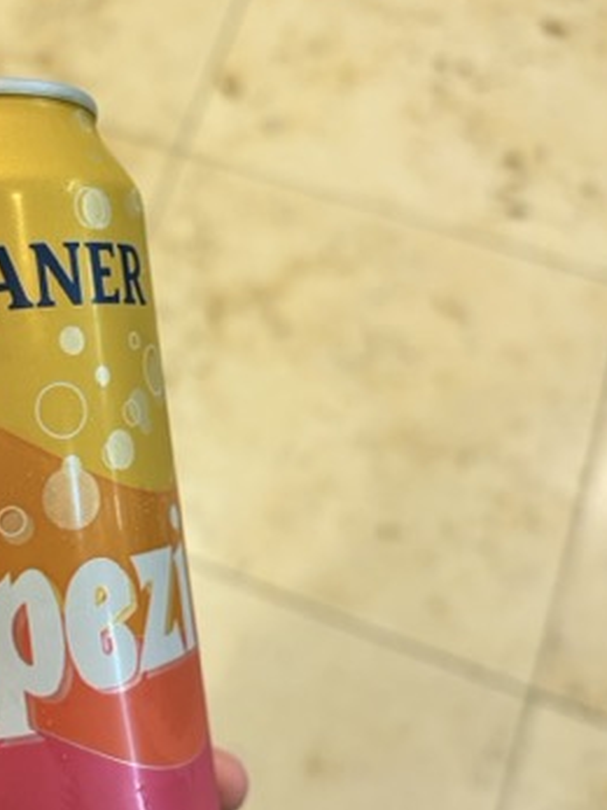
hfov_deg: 29.2
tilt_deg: -64.7
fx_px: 1123
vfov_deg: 39.7
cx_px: 79
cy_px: 418
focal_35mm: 48
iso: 100
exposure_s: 1/53
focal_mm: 5.96
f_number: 1.6
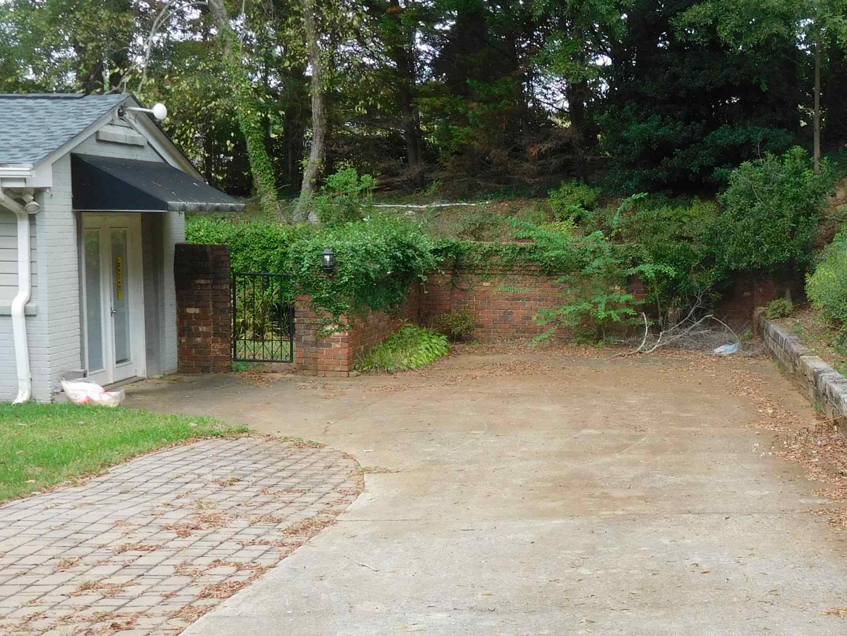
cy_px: 413
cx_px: 645
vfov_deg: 24.7
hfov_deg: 32.0
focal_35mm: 59
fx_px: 1444
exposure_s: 1/125
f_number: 3.8
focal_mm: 6.2
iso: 125
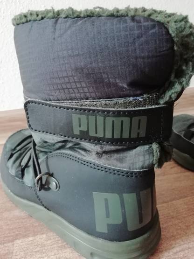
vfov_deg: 67.3
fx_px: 194
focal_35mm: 26
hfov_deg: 53.0
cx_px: 97
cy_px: 130
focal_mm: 3.46
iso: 400
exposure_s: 1/24
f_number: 2.2
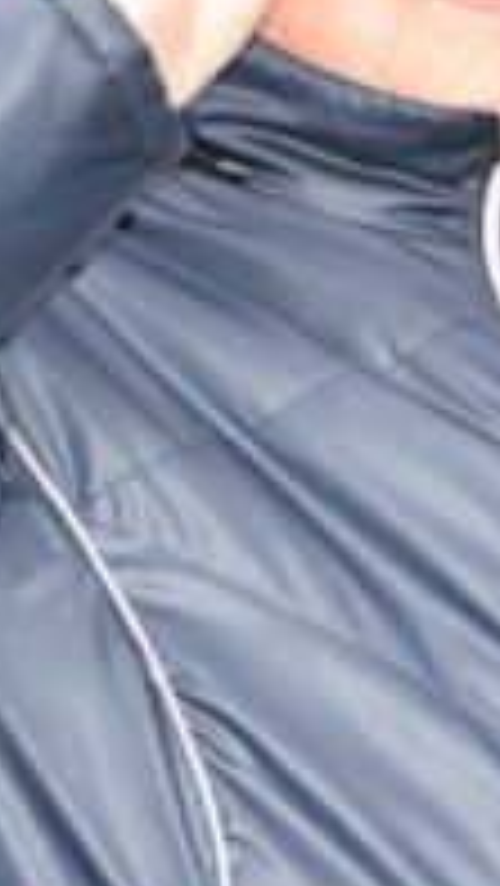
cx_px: 1441
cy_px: -342
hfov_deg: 3.7
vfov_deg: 6.6
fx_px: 7650
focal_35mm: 325
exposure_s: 1/200
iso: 400
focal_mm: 34
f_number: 5
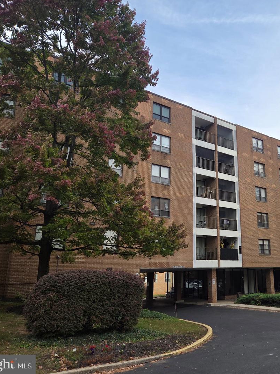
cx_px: 226
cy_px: 186
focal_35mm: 31
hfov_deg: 43.2
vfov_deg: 58.4
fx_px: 334
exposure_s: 1/2378
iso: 80
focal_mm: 5.4
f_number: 1.8
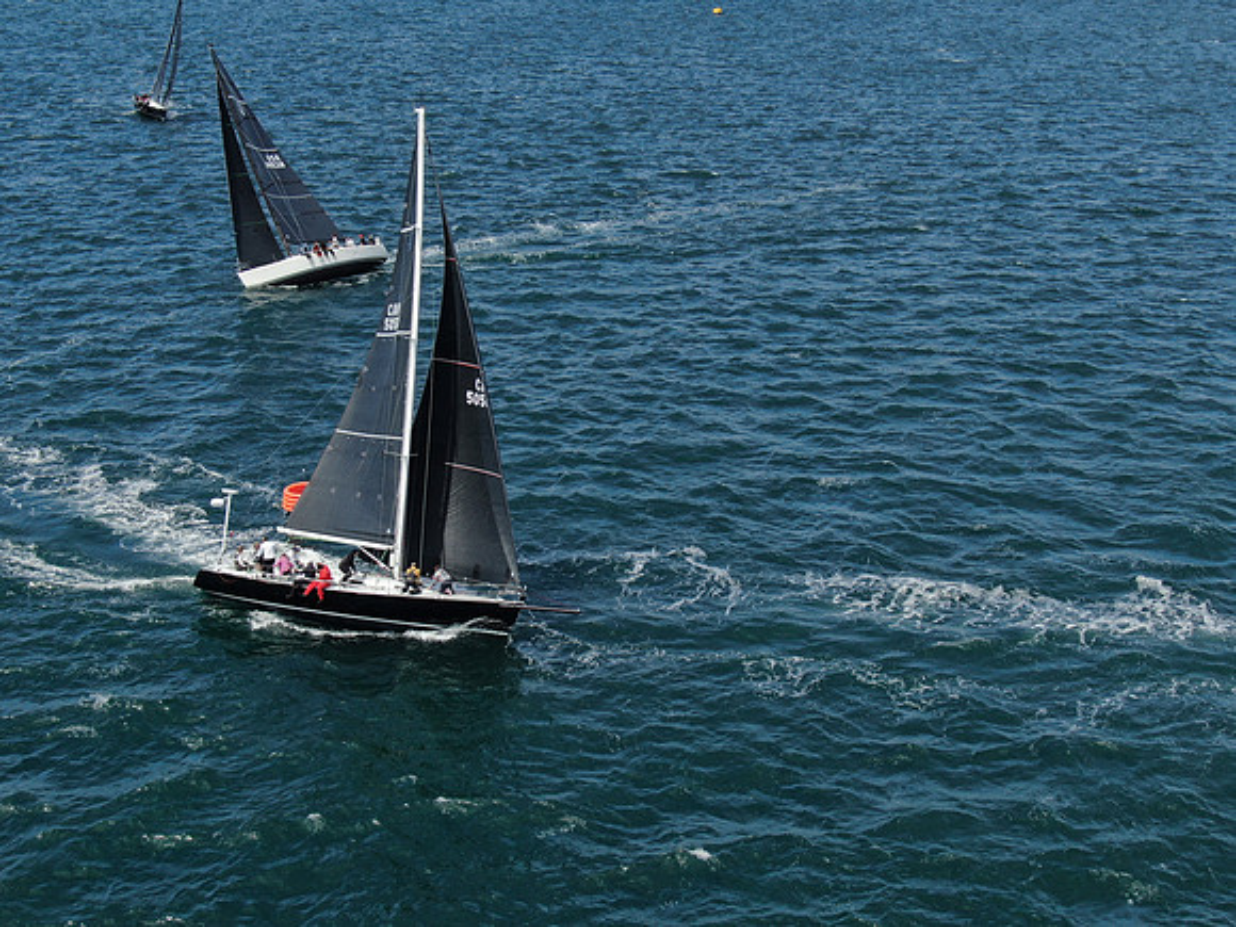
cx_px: 618
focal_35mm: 48
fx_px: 1714
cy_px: 464
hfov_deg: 39.7
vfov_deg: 30.3
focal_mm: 8.6
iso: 100
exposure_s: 1/640
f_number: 3.8
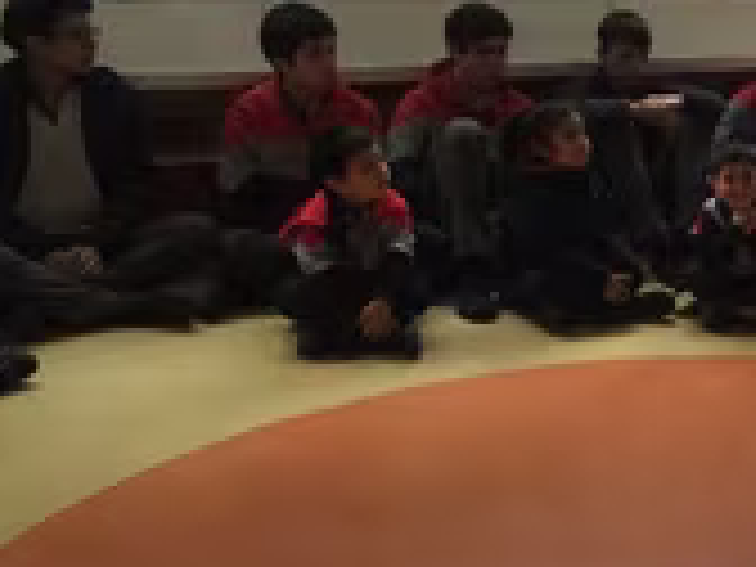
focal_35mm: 69
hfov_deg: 25.6
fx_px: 1507
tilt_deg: -11.5
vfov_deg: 21.2
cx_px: 873
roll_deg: -3.5
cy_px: 189
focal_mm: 4.15
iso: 100
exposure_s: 1/10
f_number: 2.2
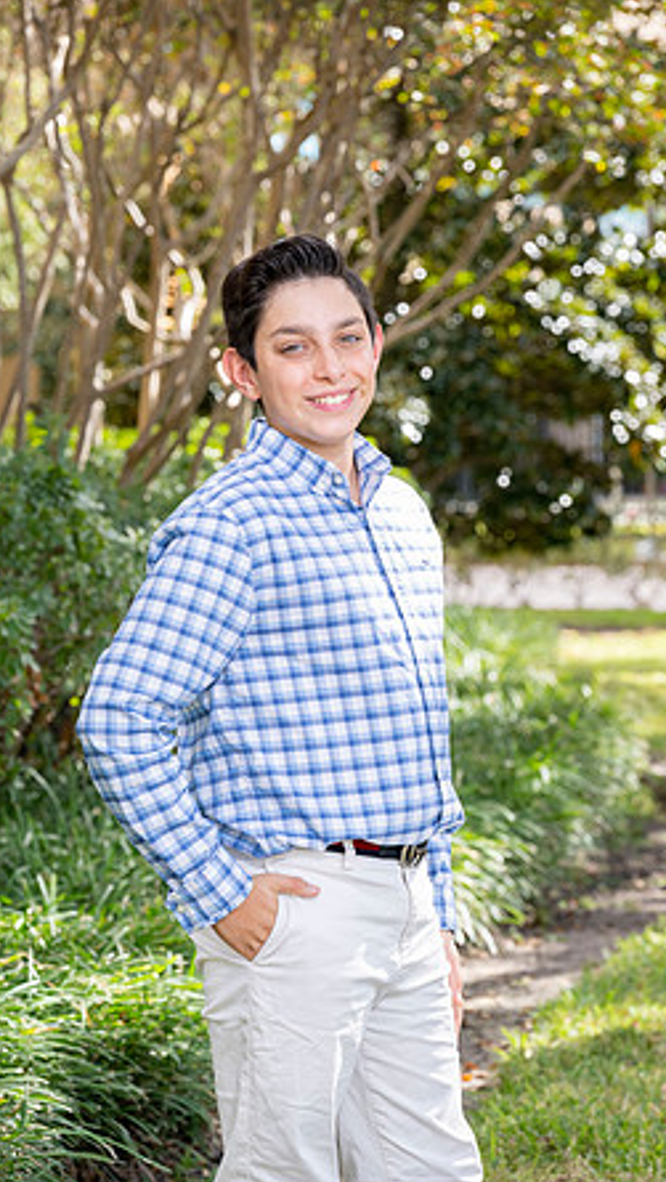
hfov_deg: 9.6
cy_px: 587
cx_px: 297
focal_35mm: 127
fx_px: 3979
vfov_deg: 16.9
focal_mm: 120
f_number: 7.1
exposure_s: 1/250
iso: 400
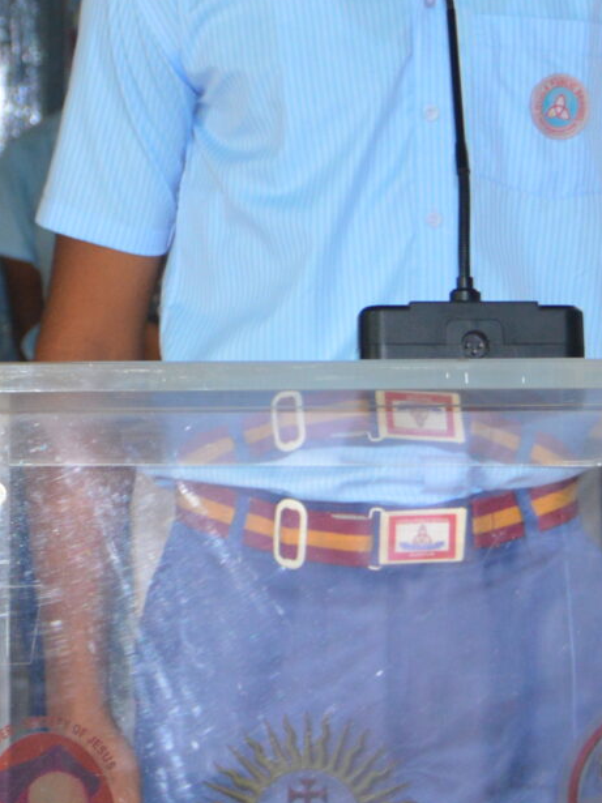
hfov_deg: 6.5
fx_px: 5289
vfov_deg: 8.7
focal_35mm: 228
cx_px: 82
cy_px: 133
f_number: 4.5
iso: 560
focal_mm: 38
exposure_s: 1/60
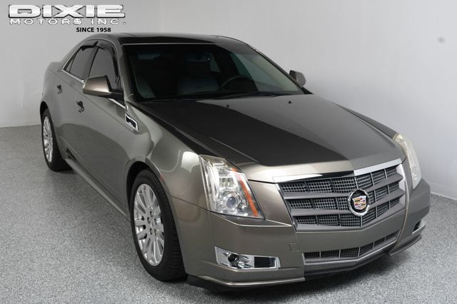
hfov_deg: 48.5
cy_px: 152
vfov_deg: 33.4
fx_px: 507
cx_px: 228
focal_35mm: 40
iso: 100
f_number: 10
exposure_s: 1/160
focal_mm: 27
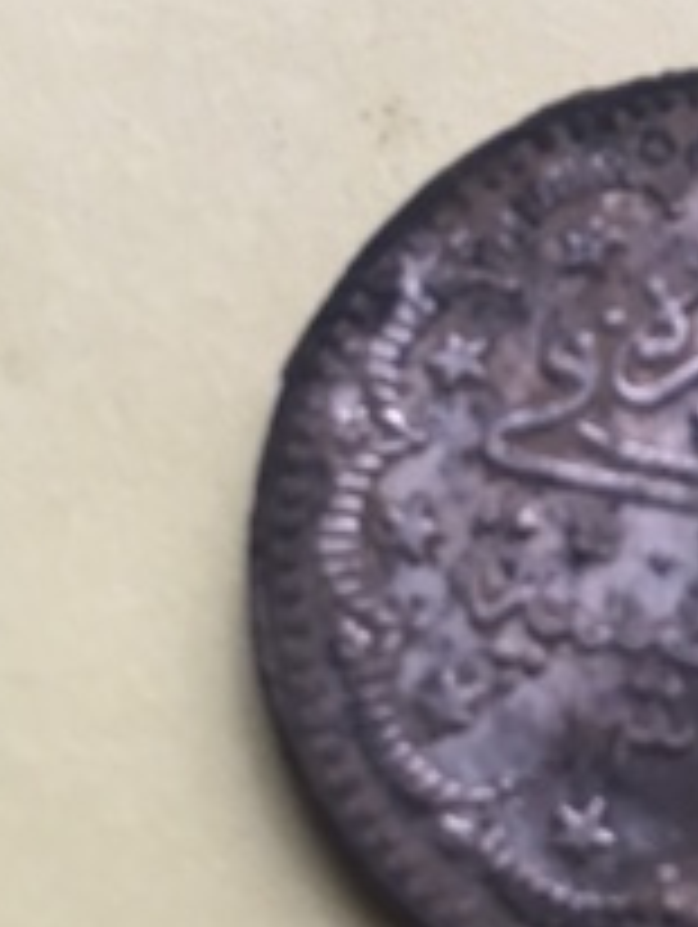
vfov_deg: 21.7
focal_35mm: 90
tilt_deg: -75.2
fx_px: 2415
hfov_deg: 16.0
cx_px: 761
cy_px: 405
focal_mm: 4.15
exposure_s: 1/40
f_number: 2.2
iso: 25
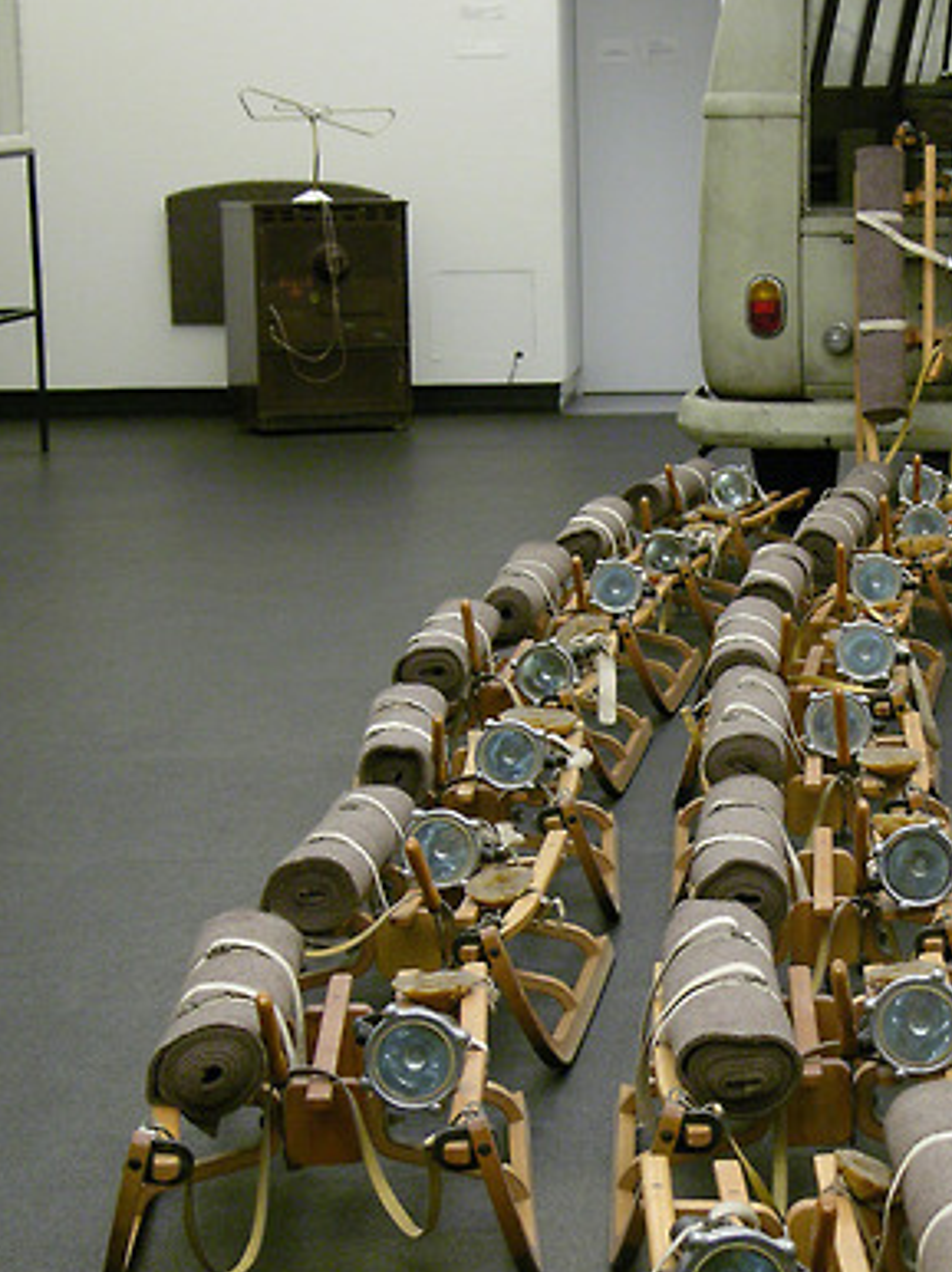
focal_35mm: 128
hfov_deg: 11.5
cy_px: 779
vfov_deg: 15.4
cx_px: 794
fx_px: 4699
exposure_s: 1/2.1
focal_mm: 18.8
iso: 200
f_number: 3.3
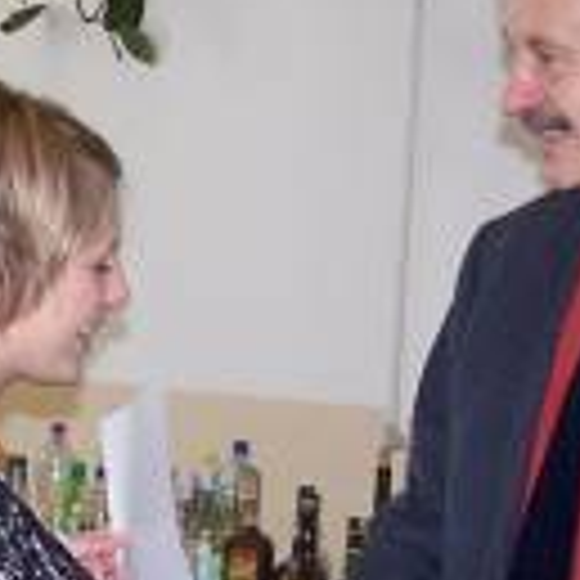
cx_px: 94
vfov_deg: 9.8
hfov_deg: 9.8
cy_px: 625
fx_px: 3355
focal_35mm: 177
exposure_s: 1/60
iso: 80
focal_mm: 7.1
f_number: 2.9
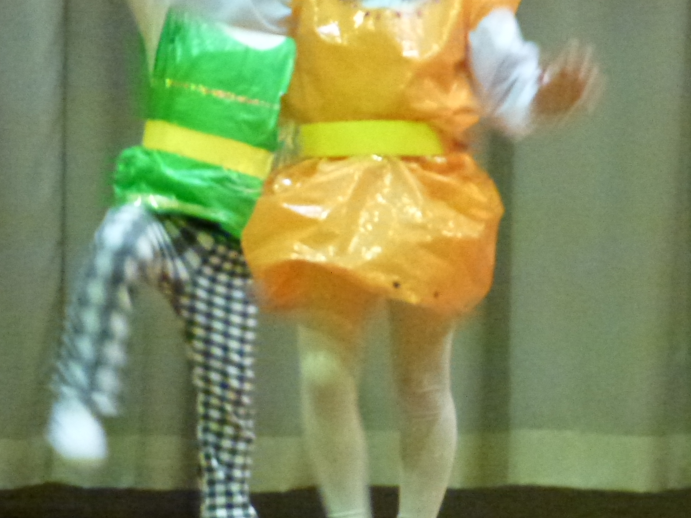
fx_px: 5829
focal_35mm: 292
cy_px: 154
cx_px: 316
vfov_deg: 5.1
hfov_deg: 6.8
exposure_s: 1/30
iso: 1600
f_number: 5.3
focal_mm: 25.5
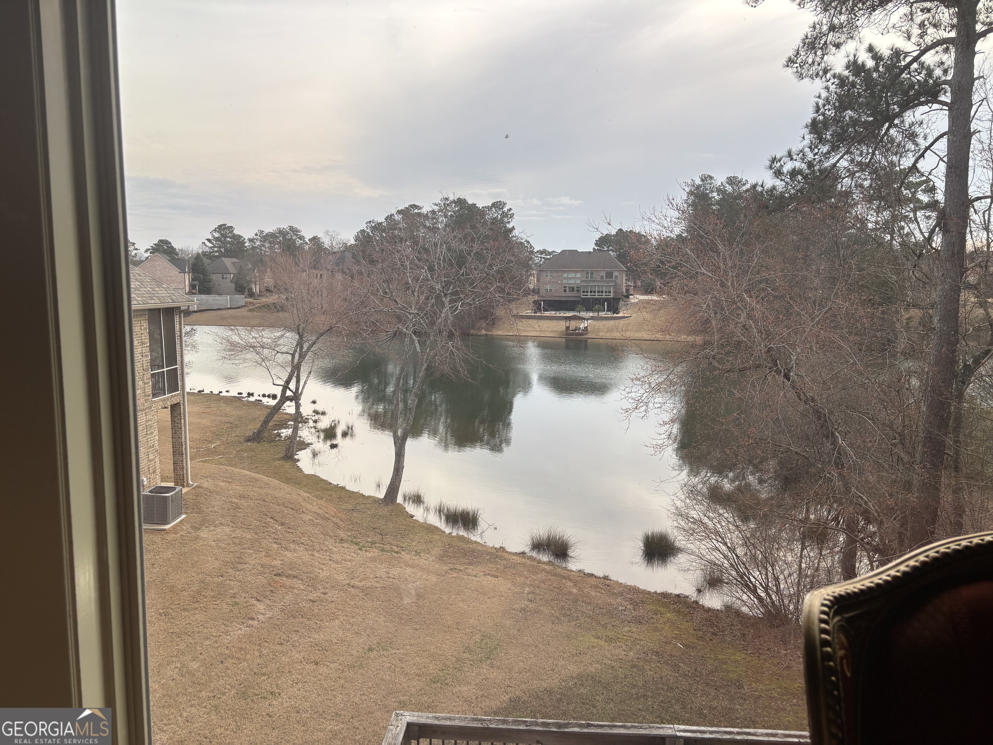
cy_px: 372
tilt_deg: -7.2
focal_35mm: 26
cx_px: 496
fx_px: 746
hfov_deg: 67.3
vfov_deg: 53.1
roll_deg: +1.2
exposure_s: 1/818
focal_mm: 5.96
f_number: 1.6
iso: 50
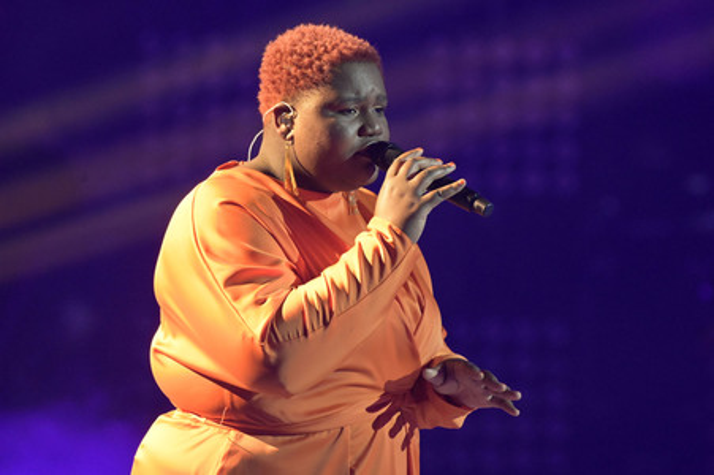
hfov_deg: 5.3
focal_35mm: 390
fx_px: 7729
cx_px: 357
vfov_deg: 3.5
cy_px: 238
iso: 12800
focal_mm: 390
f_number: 5.6
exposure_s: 1/320
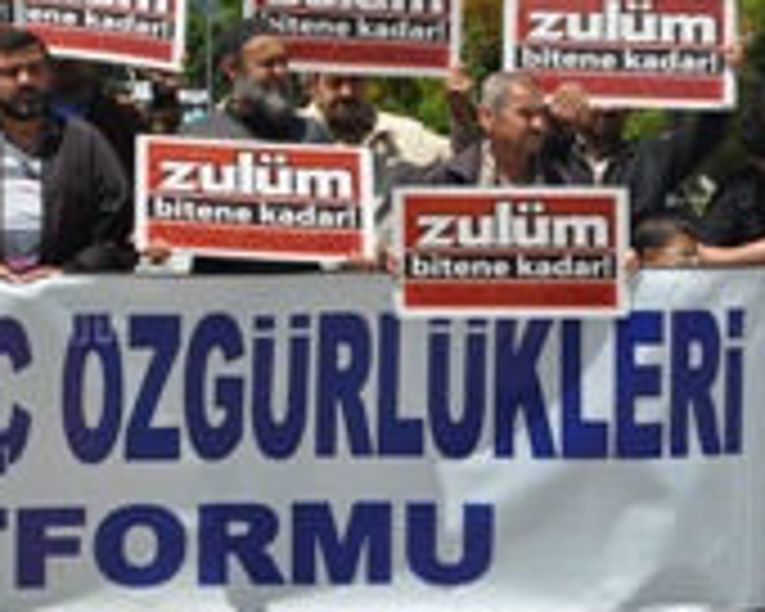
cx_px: 63
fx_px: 2015
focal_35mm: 89
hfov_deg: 21.0
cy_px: 18
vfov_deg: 16.9
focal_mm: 24
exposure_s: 1/400
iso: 200
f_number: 10
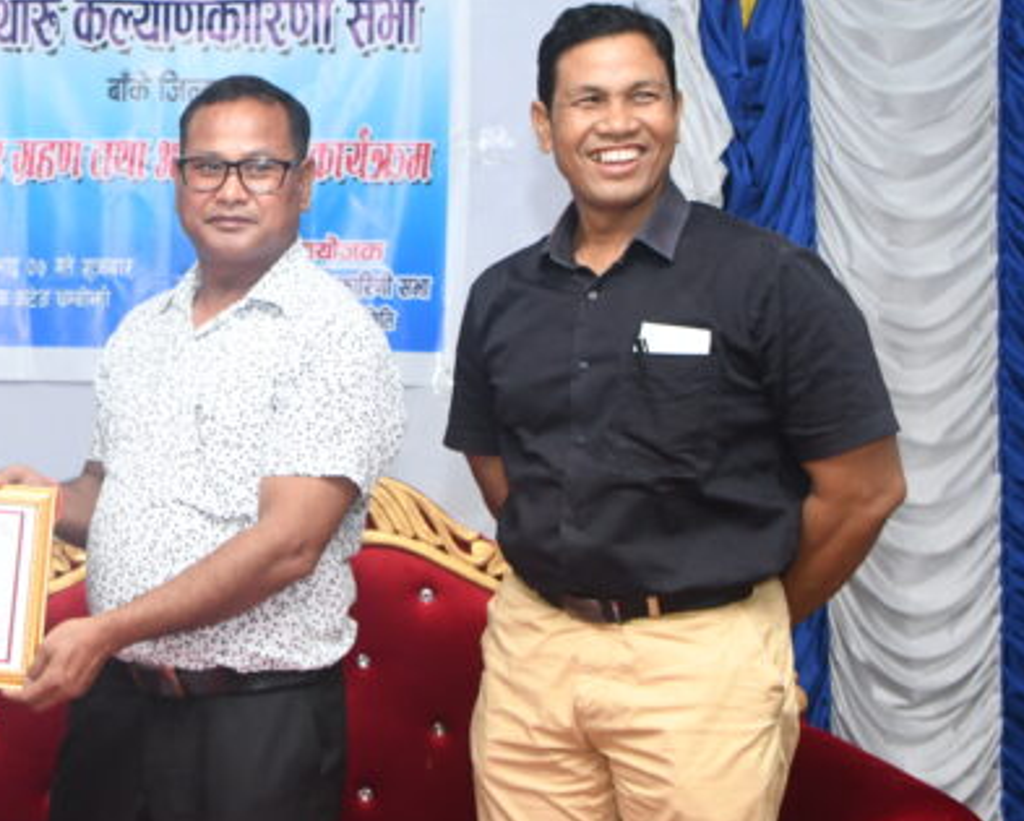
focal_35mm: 66
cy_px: 456
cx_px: 50
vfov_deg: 23.2
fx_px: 2002
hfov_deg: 27.4
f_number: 3.8
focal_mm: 24
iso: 1000
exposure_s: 1/80
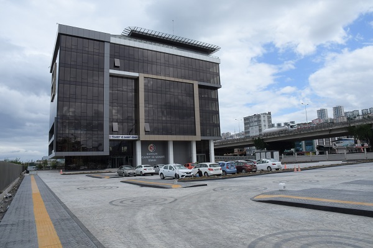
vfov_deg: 53.1
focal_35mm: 24
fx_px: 249
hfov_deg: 73.7
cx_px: 186
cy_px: 124
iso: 640
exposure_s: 1/400
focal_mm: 16
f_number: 20
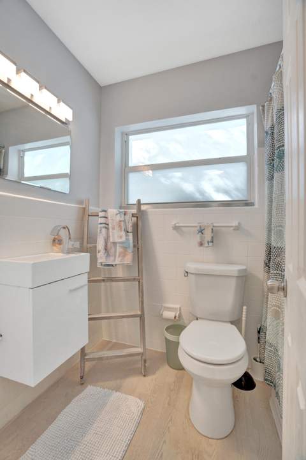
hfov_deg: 73.7
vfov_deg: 96.7
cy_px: 230
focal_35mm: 16
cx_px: 153
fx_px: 204
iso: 2500
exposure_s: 1/200
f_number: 5
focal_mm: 16
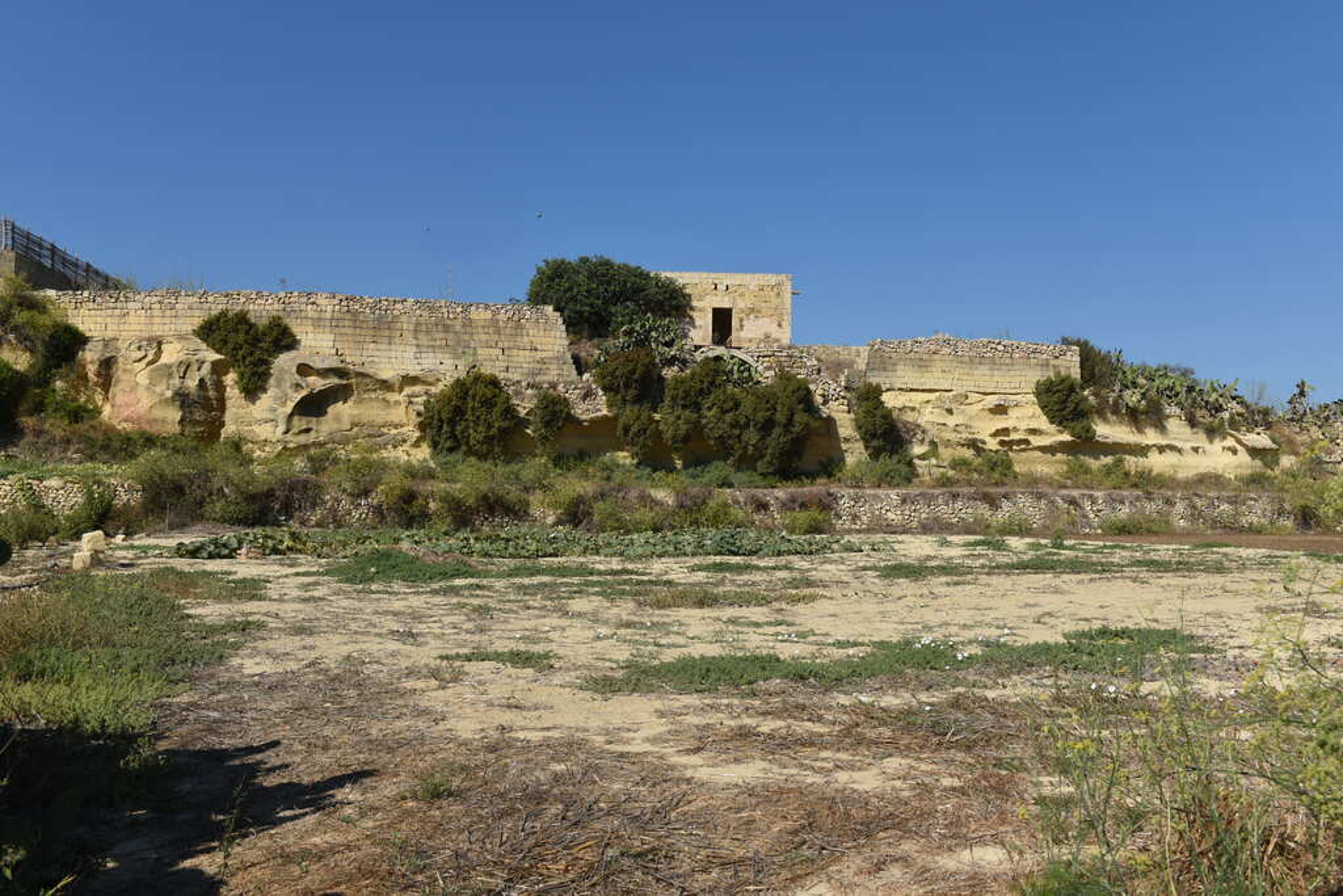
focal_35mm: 32
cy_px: 448
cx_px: 672
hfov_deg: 58.7
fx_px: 1194
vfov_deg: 41.1
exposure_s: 1/800
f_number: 8
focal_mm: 32
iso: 250
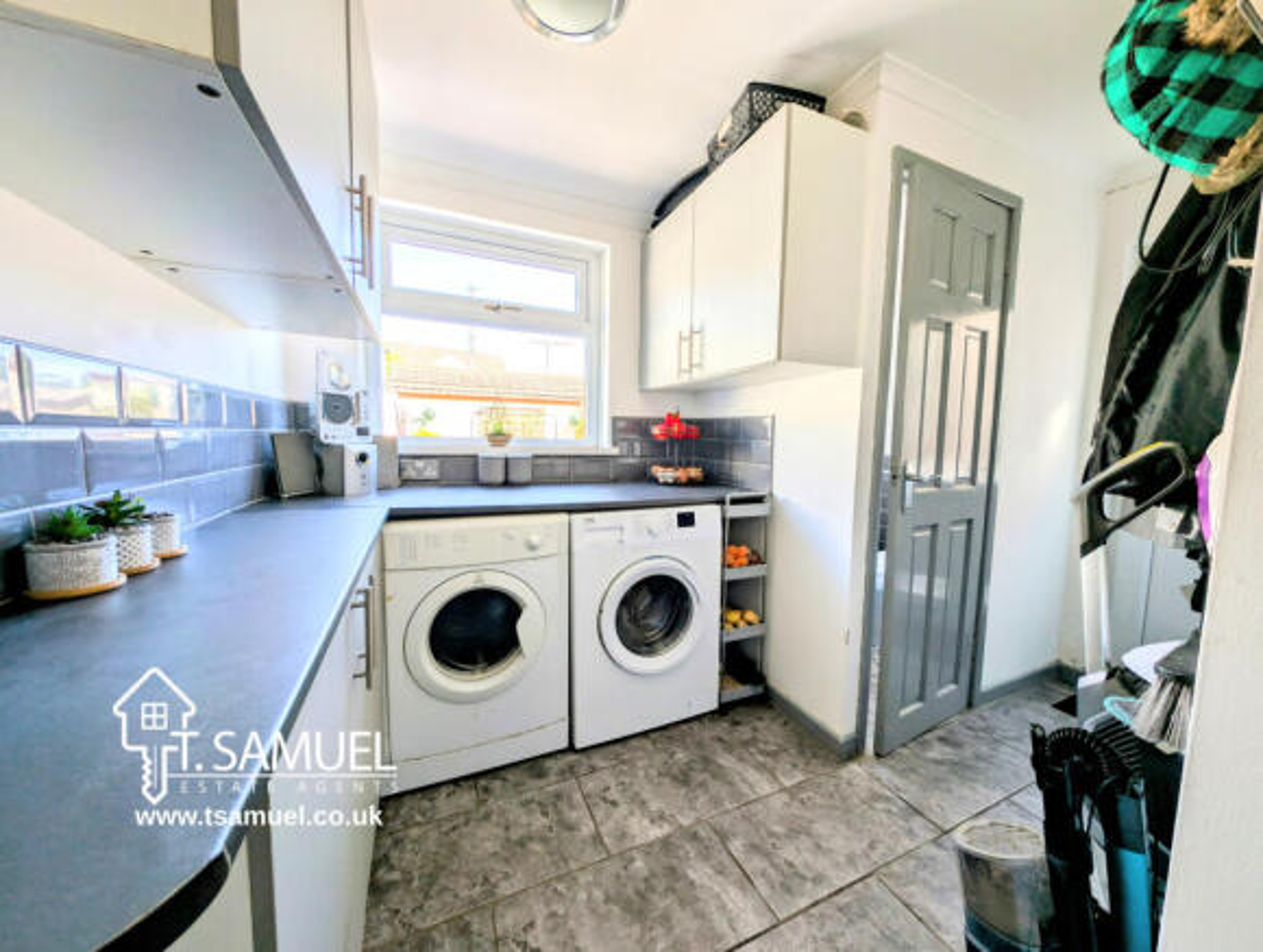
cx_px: 632
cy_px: 476
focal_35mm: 12
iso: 43
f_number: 1.95
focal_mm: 2.23
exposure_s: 1/218
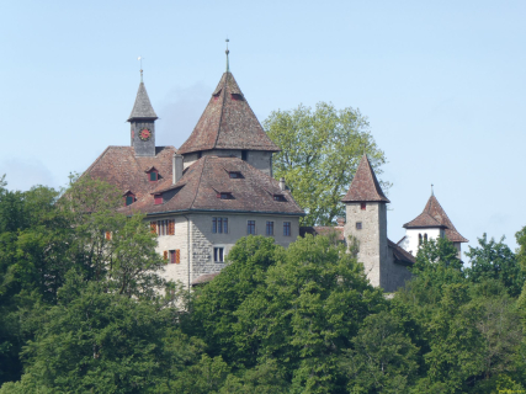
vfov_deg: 3.0
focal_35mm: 500
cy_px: 197
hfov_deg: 4.0
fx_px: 7596
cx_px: 263
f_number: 6
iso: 80
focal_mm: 89.6
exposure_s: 1/250
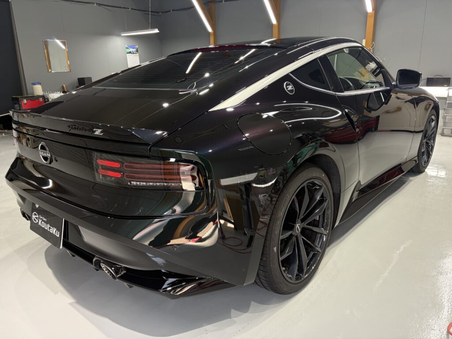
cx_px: 226
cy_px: 170
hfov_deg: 67.3
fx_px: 339
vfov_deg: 53.1
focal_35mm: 26
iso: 160
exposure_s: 1/120
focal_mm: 5.96
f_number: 1.6
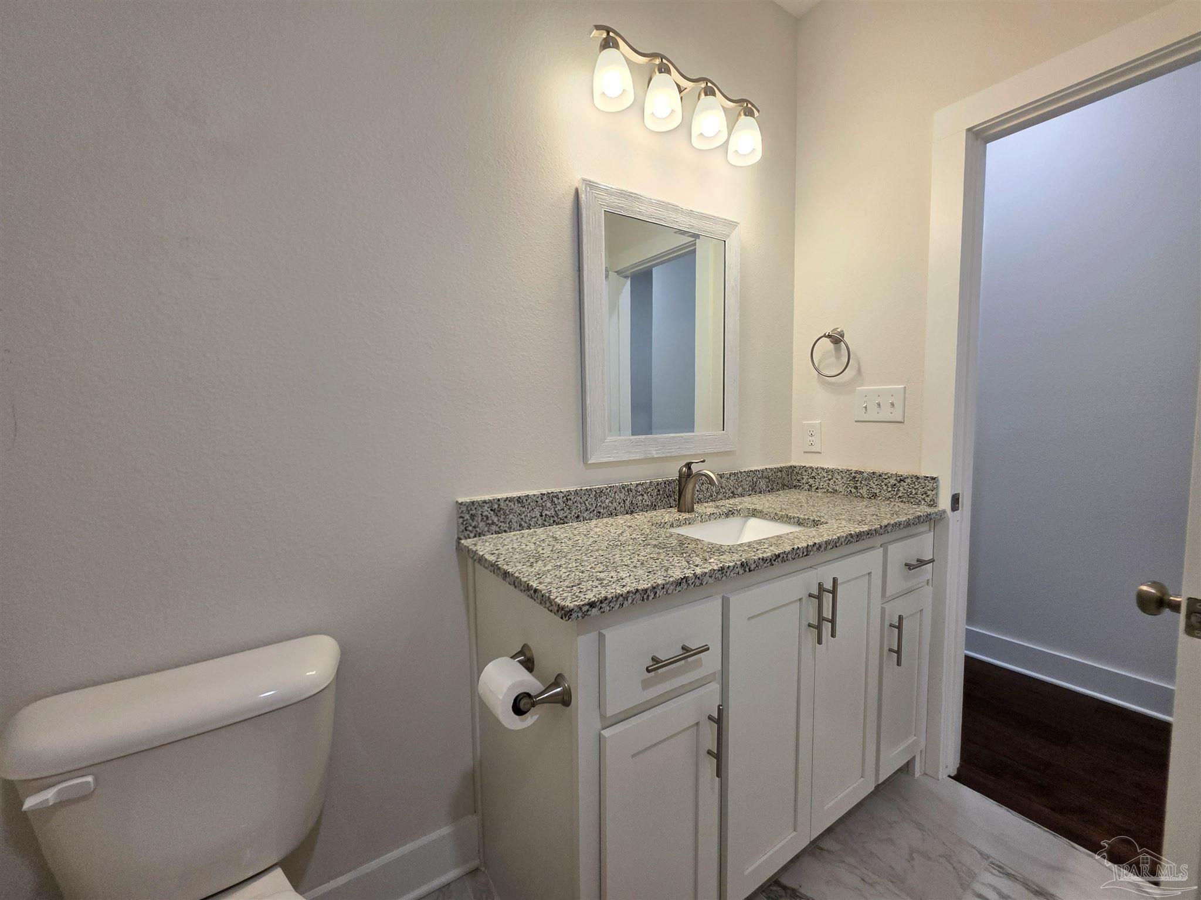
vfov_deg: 89.9
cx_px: 600
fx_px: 451
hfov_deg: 106.2
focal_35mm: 13
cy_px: 450
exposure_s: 1/120
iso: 80
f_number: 1.9
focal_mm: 2.2
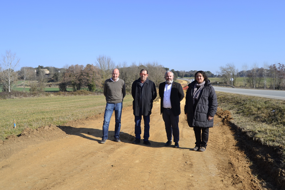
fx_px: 214
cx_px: 142
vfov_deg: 47.9
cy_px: 95
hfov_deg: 67.4
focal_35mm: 27
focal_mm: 18
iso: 100
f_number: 7.1
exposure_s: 1/200
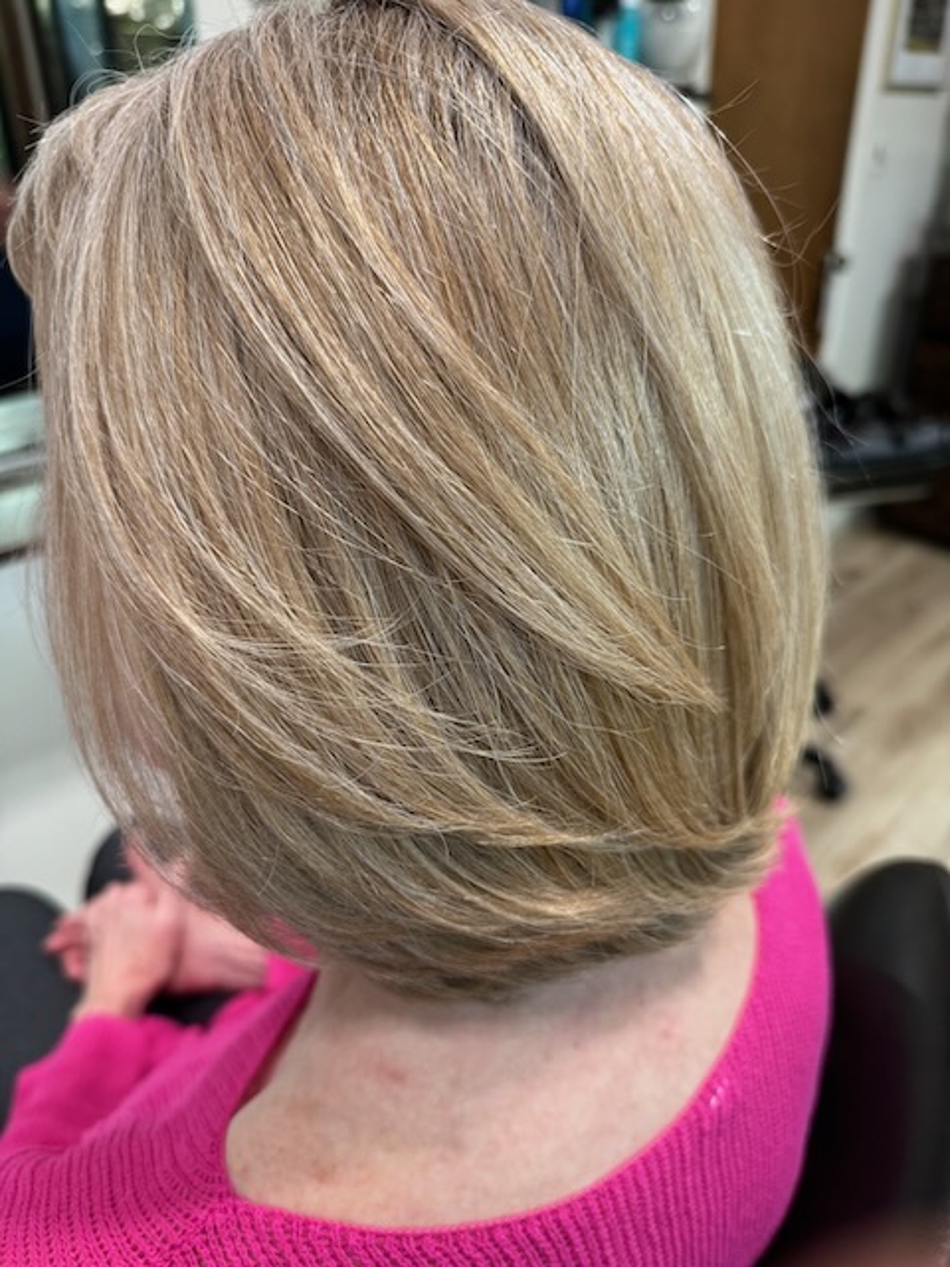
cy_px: 634
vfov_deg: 71.6
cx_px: 475
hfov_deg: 56.8
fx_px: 878
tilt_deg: -28.7
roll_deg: +1.5
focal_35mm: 24
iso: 250
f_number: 1.78
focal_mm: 6.76
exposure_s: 1/60
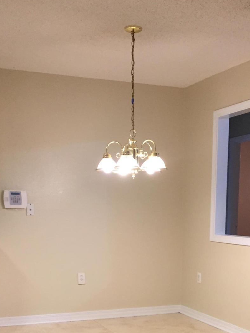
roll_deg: -0.2
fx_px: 530
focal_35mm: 55
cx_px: 152
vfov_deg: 33.2
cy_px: 296
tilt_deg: -9.6
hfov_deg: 26.5
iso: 50
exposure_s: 1/30
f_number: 2.2
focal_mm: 4.15
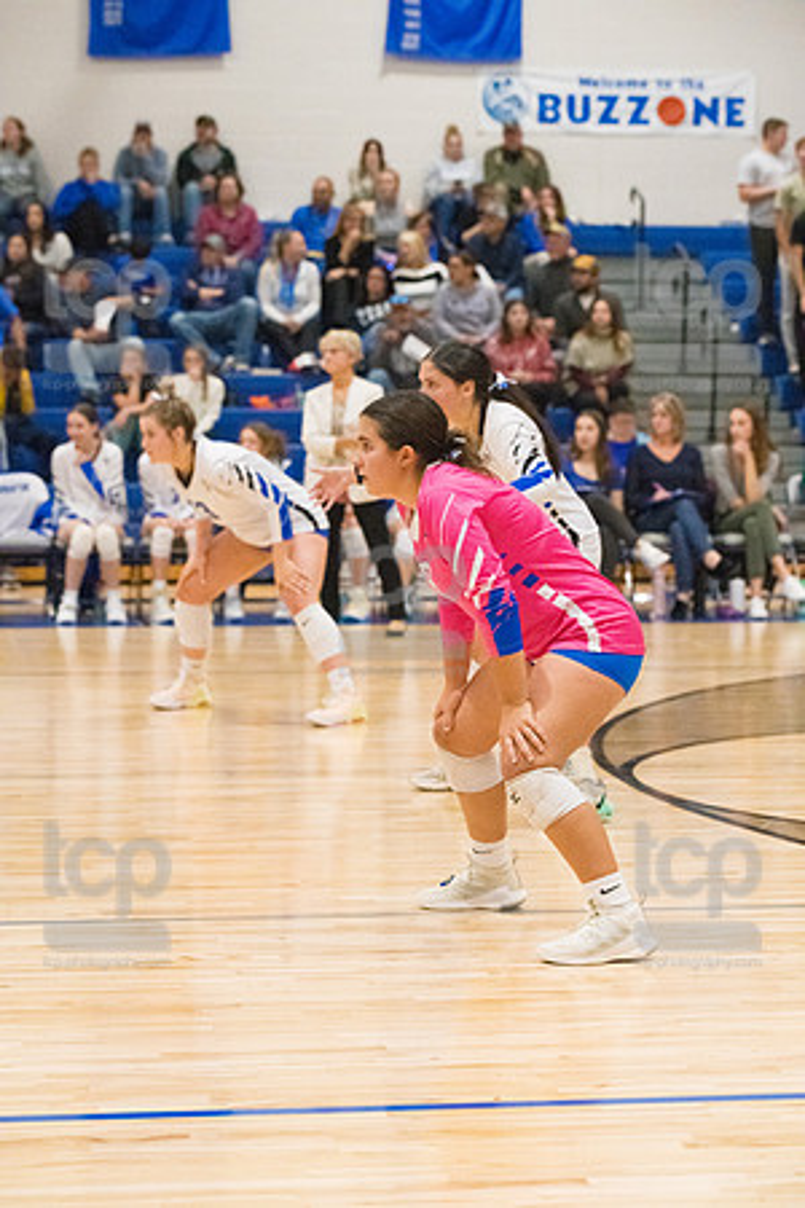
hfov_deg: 13.7
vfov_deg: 20.4
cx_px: 402
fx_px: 3354
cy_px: 604
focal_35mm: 100
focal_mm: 100
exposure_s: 1/1600
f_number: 4.5
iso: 10000
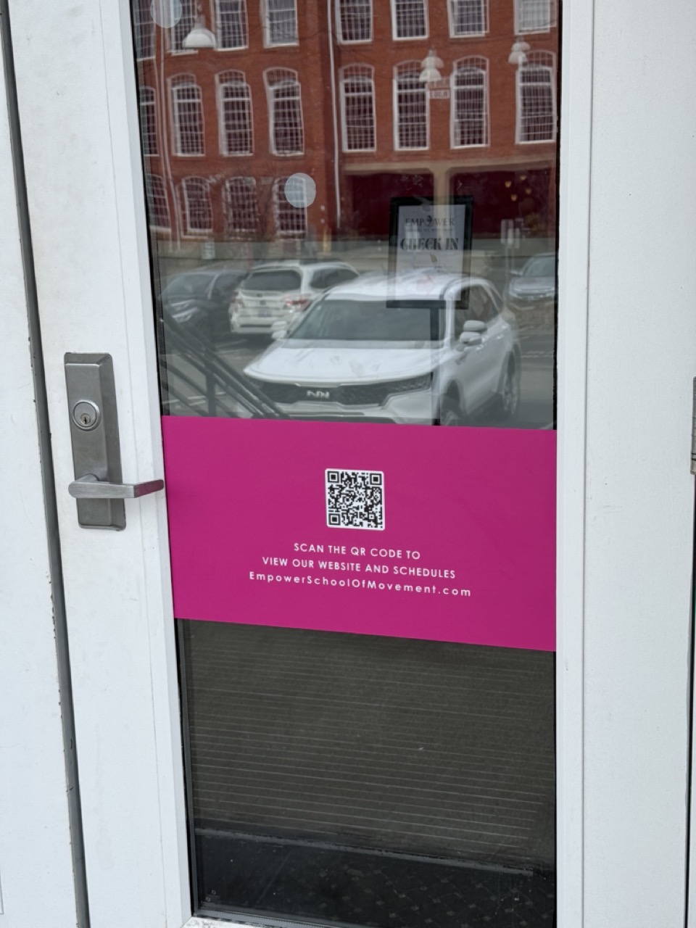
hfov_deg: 30.3
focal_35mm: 48
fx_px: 1287
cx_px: 348
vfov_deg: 39.7
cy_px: 464
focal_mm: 6.76
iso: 64
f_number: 1.78
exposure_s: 1/1000
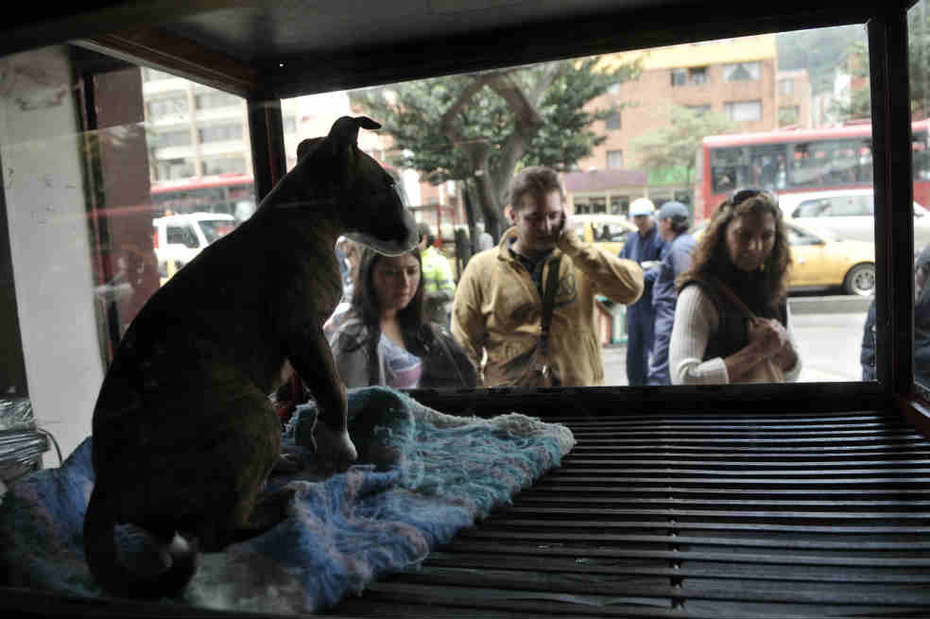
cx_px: 465
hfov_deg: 70.5
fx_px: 658
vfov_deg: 50.4
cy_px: 310
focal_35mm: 26
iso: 500
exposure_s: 1/400
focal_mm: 17
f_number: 4
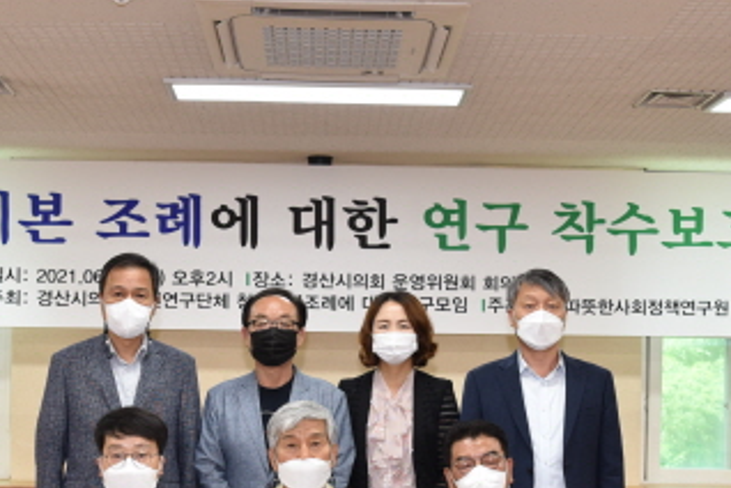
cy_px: 428
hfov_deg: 30.5
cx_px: 361
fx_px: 1340
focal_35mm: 66
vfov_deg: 20.2
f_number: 4.5
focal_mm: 30
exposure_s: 1/80
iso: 800
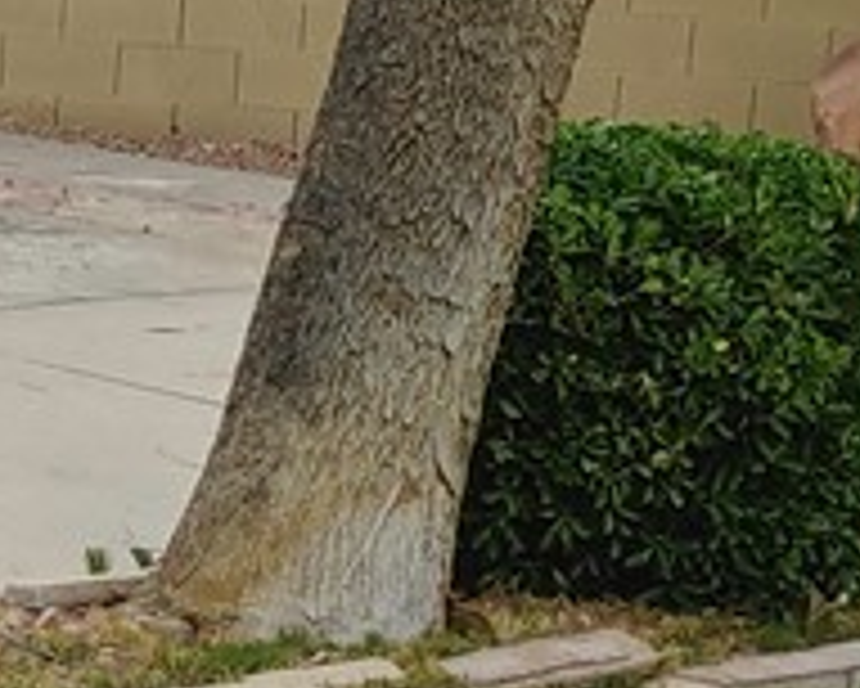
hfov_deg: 12.1
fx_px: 3463
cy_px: 238
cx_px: -1027
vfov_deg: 11.3
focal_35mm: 136
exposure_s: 1/877
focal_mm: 4.36
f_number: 1.8
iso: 50
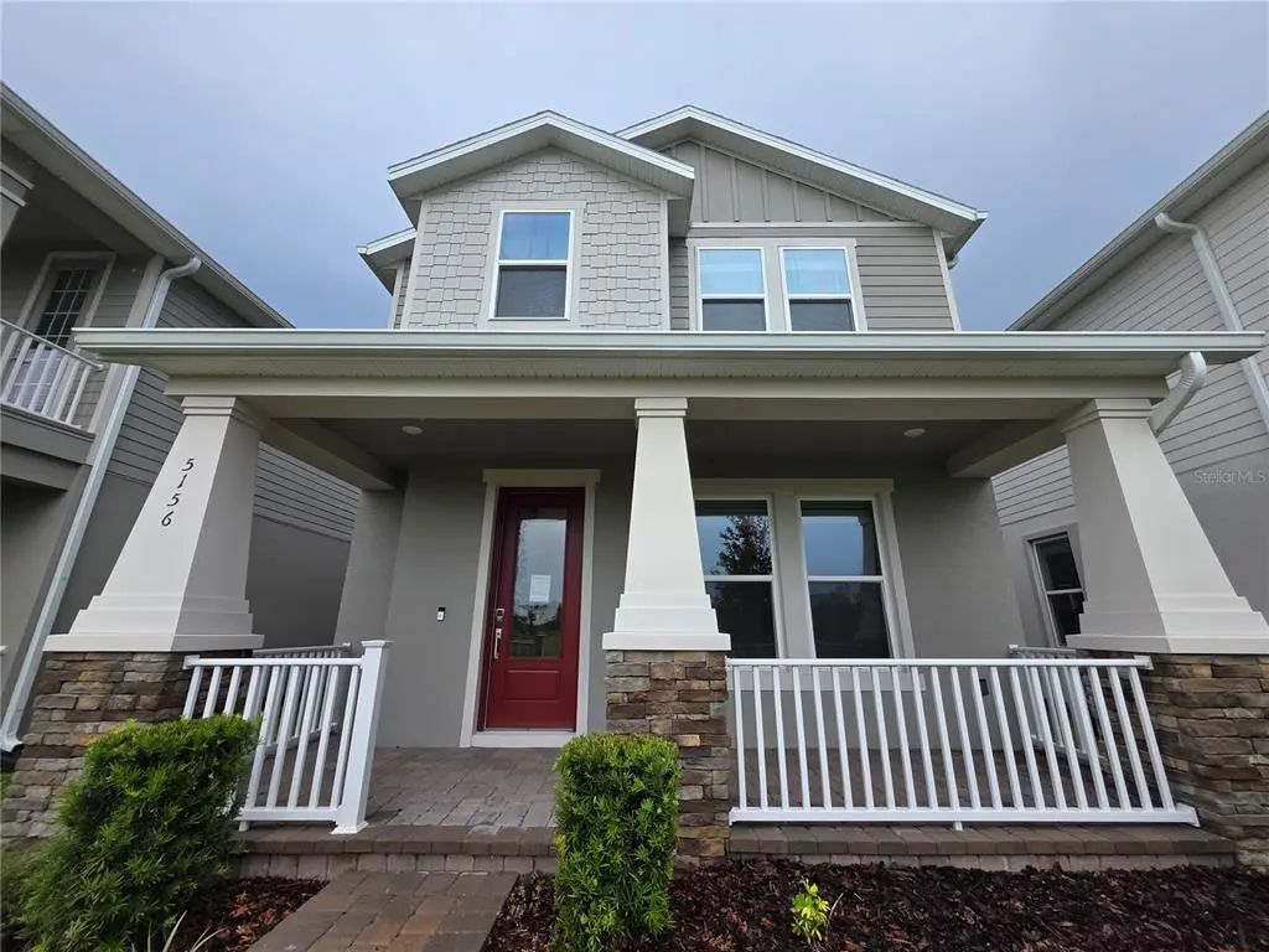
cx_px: 634
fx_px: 477
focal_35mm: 13
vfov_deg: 89.9
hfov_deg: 106.2
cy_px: 476
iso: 40
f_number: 1.9
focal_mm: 2.2
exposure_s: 1/699
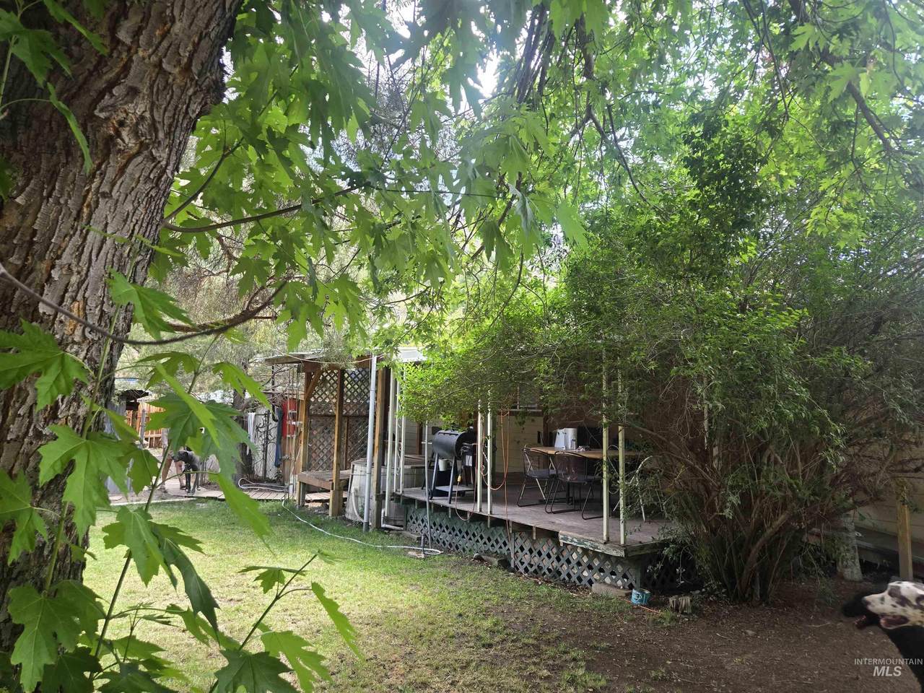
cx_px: 462
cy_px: 346
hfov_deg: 73.9
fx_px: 614
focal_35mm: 23
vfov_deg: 58.9
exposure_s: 1/180
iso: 64
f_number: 1.8
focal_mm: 5.4
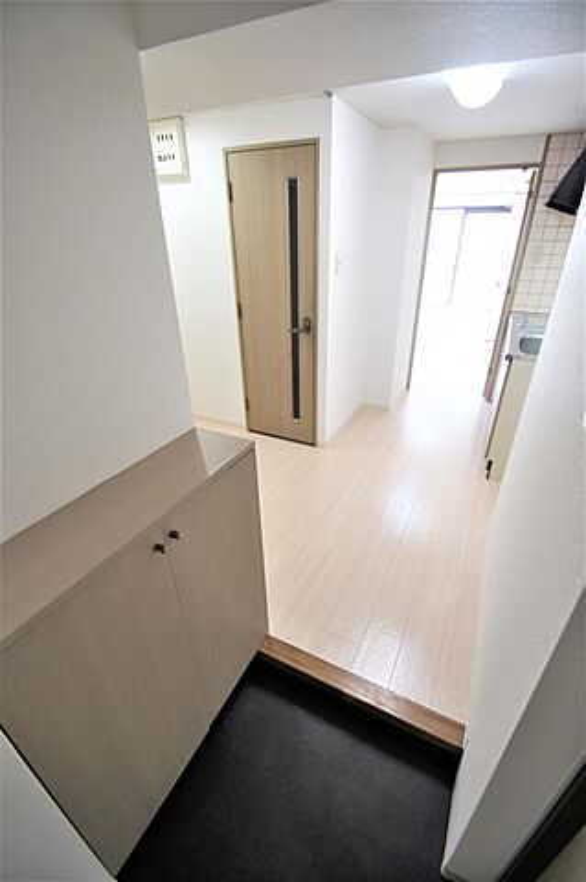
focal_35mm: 15
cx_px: 293
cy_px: 441
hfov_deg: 77.2
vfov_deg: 100.4
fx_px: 367
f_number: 3.5
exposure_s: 1/30
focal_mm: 10
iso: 125
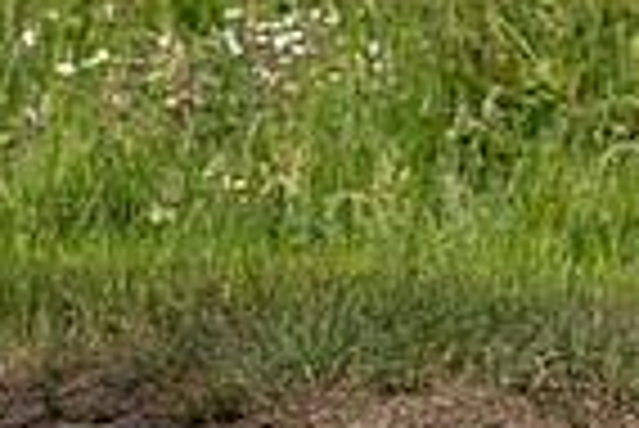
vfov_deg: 1.8
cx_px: -307
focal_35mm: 782
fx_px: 13894
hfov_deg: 2.6
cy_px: -16
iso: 100
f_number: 3.5
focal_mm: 88
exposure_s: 1/1000
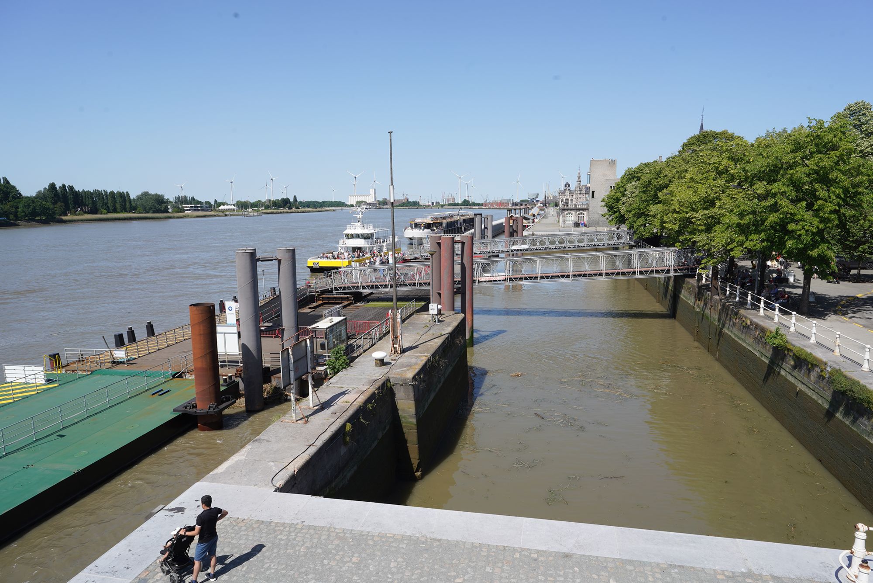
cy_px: 292
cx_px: 436
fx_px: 582
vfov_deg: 53.1
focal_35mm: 24
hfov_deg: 73.7
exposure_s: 1/100
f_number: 14
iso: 100
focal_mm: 24
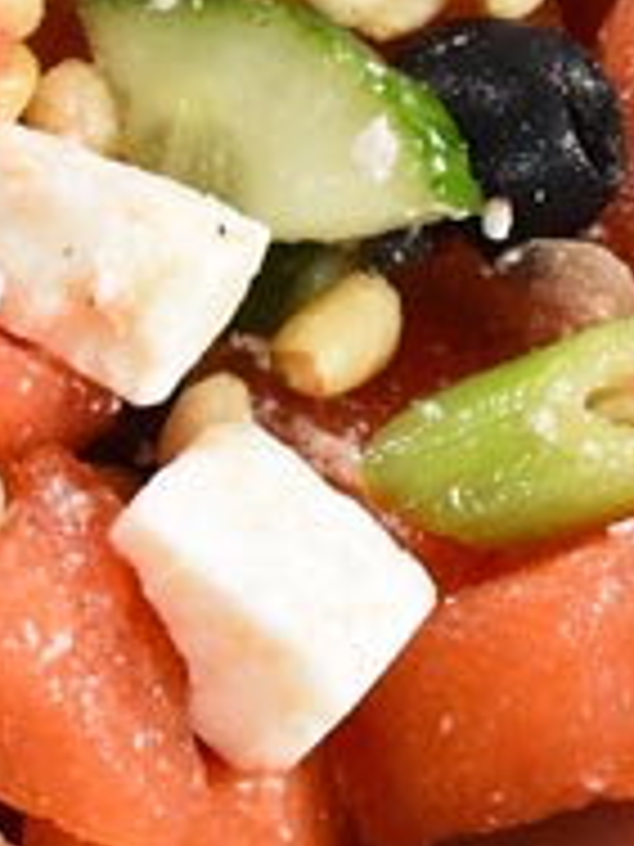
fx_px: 4957
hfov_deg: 7.1
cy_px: -81
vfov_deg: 9.6
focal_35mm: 203
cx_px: -477
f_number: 7.1
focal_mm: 22
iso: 2000
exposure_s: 1/60
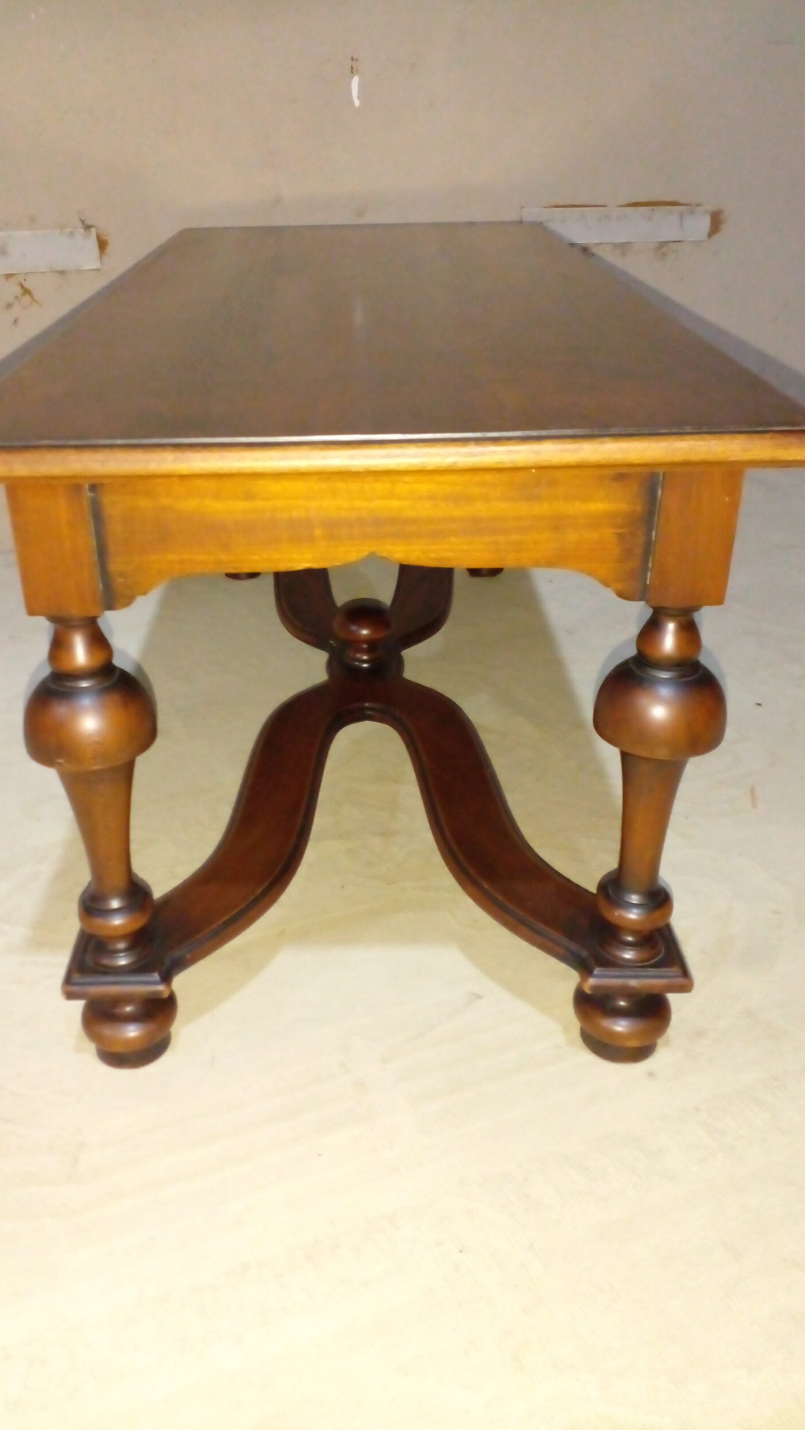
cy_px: 720
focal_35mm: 30
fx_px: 1138
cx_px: 376
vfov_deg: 64.3
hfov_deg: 38.9
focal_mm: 3.6
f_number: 1.9
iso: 500
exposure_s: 1/25
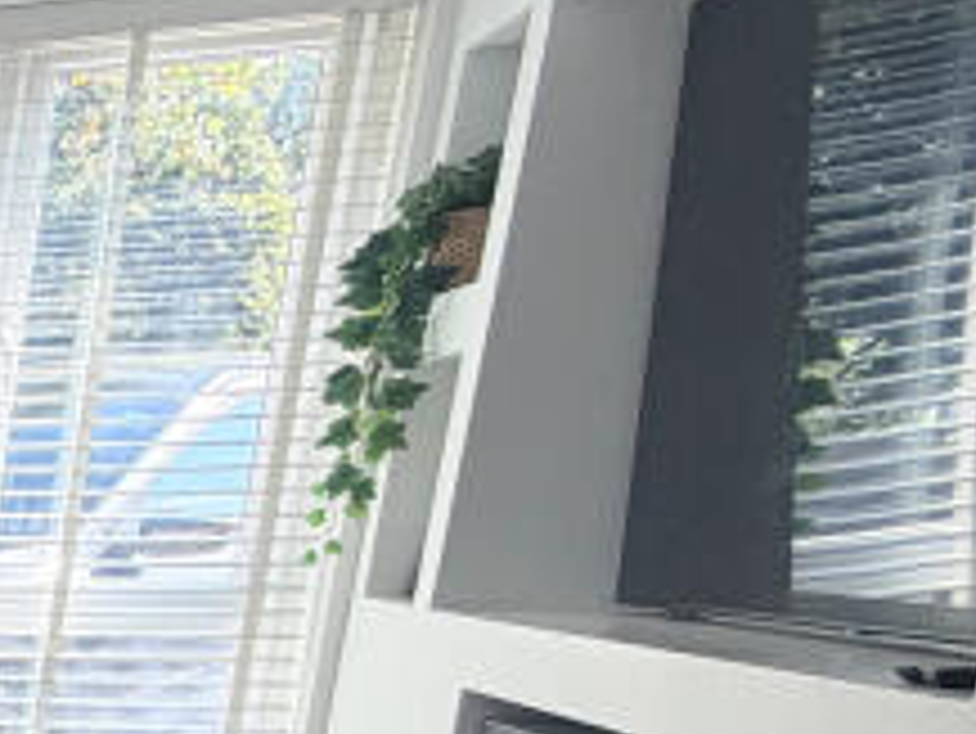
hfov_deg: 17.6
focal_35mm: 66
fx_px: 1862
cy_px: 986
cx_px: -1097
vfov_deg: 20.2
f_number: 2.2
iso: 64
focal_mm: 2.22
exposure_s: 1/121
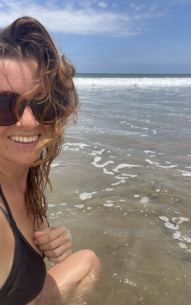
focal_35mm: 32
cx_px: 87
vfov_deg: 59.7
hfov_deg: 39.4
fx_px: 267
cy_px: 153
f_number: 2.2
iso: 25
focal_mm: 2.71
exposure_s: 1/740
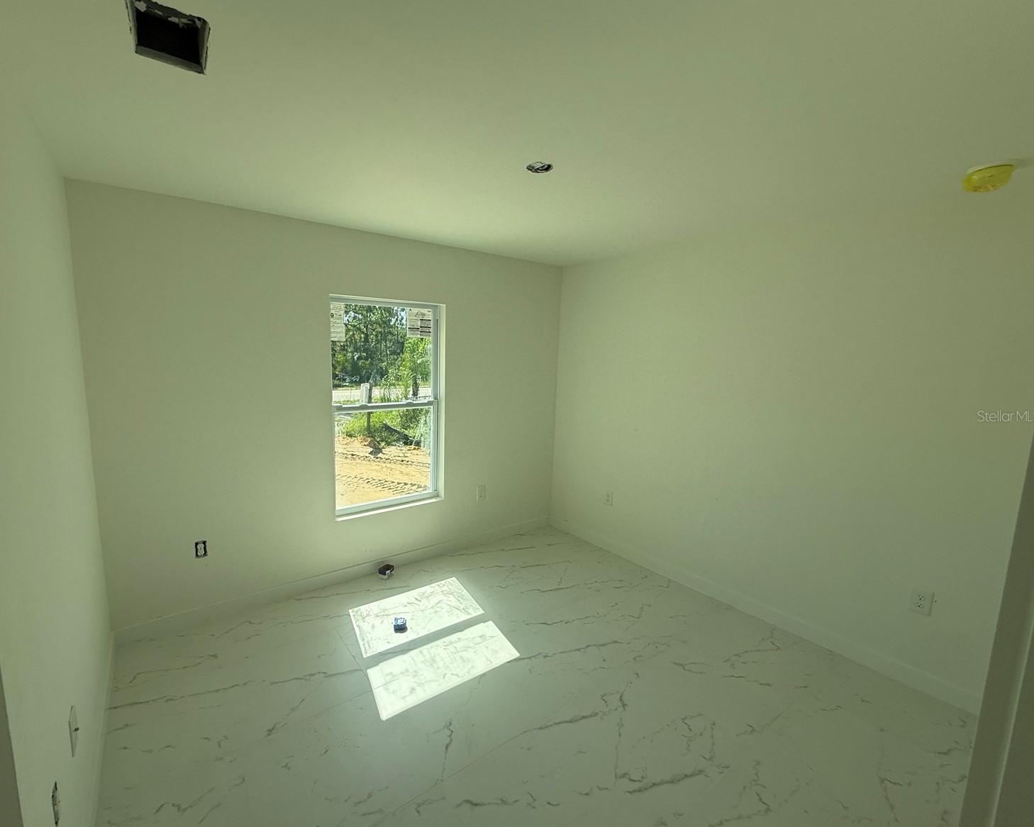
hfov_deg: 96.6
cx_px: 477
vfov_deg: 84.0
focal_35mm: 15
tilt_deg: -7.7
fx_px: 459
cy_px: 416
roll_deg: -0.9
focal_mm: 2.22
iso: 64
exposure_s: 1/789
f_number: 2.2
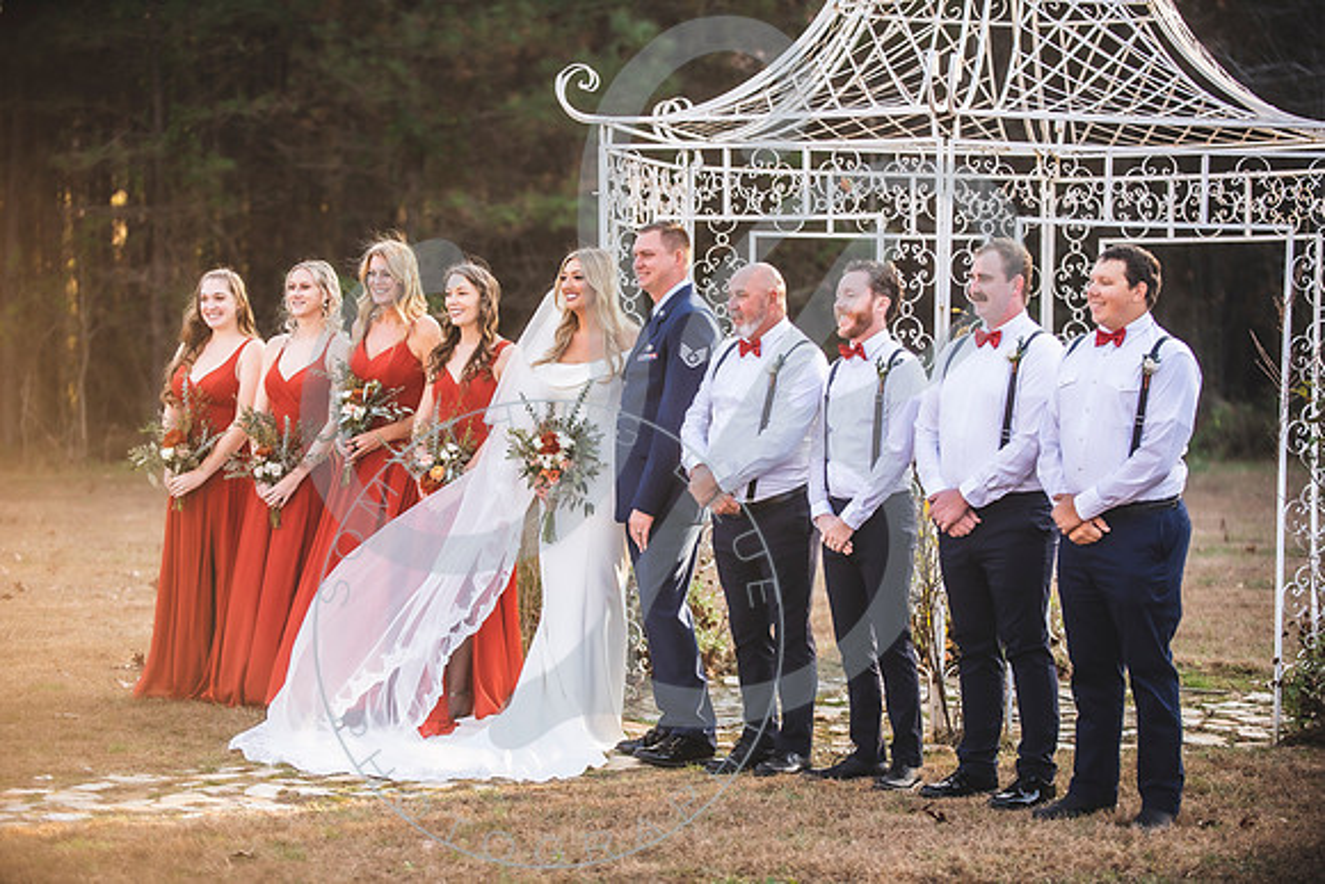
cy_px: 442
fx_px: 3789
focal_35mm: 103
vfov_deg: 13.3
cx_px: 666
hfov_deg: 19.8
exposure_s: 1/400
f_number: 3.2
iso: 200
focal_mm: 102
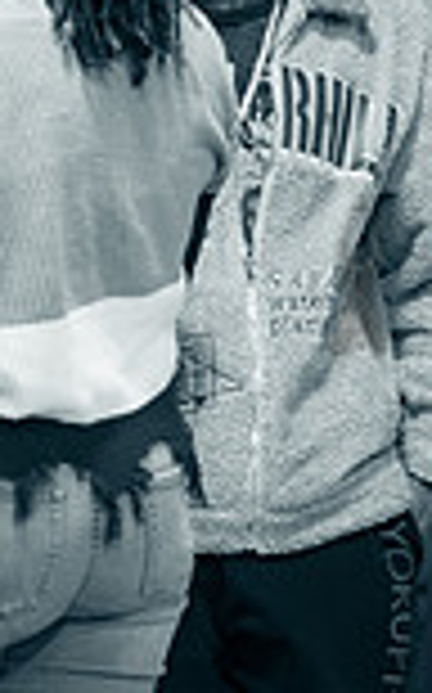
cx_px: -303
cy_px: -34
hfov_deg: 3.6
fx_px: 6756
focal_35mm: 358
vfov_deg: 5.9
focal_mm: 82
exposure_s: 1/500
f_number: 2.8
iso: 8000
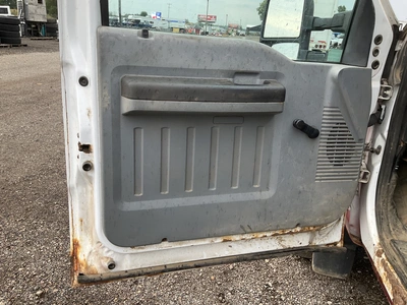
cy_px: 152
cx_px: 204
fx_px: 341
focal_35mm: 29
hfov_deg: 61.7
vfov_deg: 48.2
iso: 16
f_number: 1.8
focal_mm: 3
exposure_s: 1/133
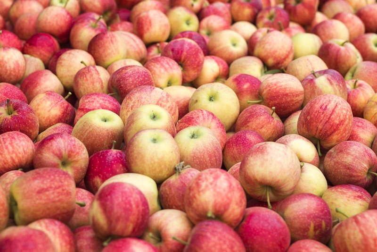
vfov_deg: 27.0
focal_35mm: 50
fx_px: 524
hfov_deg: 39.6
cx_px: 188
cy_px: 126
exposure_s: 1/640
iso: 160
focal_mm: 50
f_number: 4.5
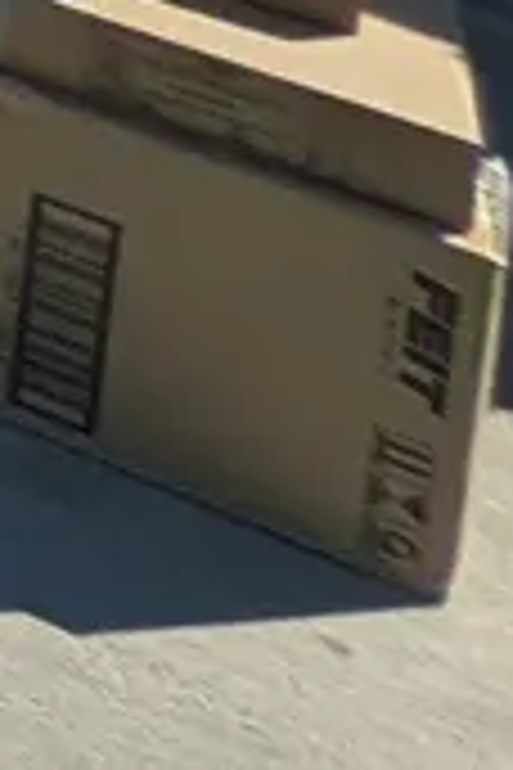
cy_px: -1630
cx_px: -2736
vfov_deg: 10.3
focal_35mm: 136
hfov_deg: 4.9
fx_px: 2907
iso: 45
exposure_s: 1/1527
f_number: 2.2
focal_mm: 1.83
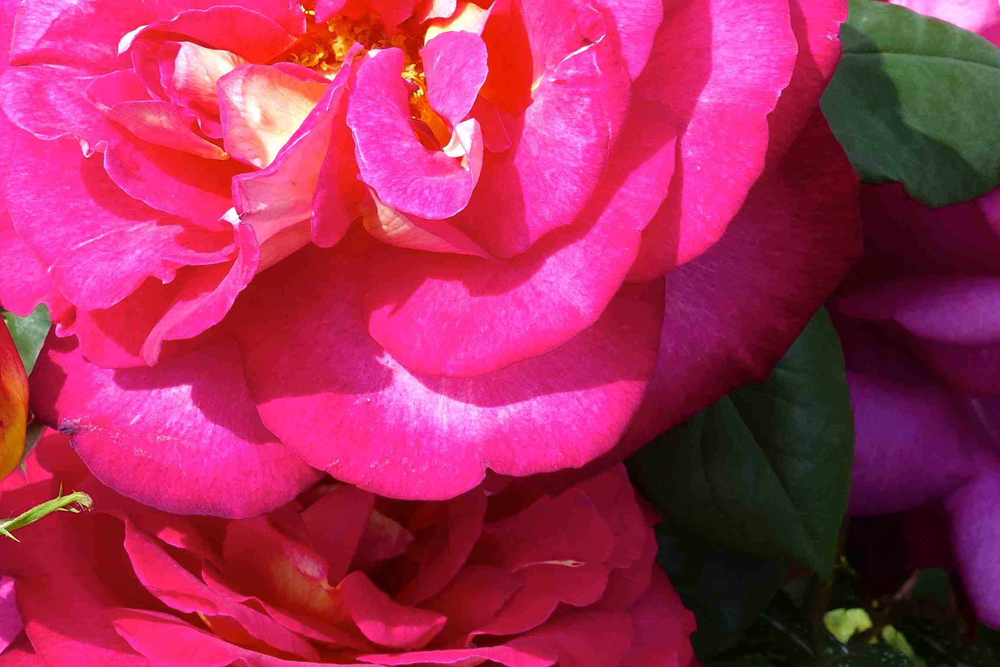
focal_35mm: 155
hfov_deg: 13.2
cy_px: 270
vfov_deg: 8.9
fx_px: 4306
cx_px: 430
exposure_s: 1/800
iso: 100
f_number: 4
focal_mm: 14.5
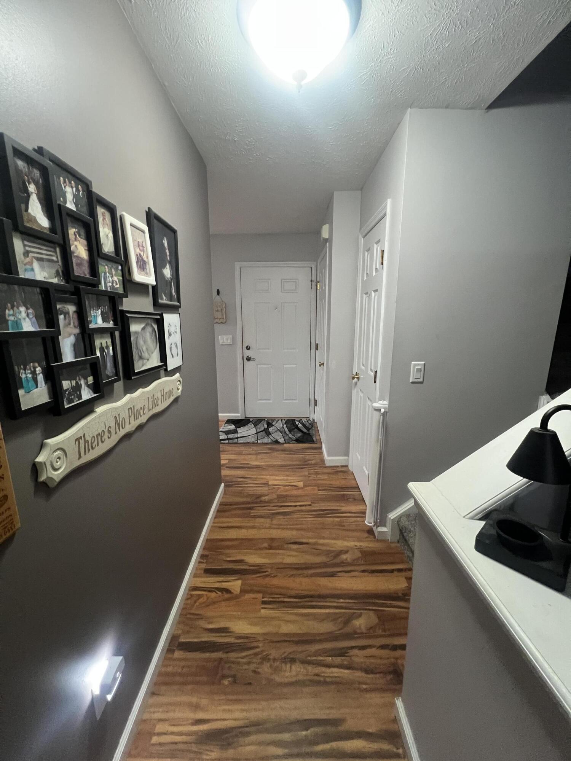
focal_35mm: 13
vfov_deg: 106.2
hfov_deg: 89.9
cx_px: 286
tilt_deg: -11.4
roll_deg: -0.6
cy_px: 380
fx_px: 286
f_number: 1.8
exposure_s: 1/60
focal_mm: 1.57
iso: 400
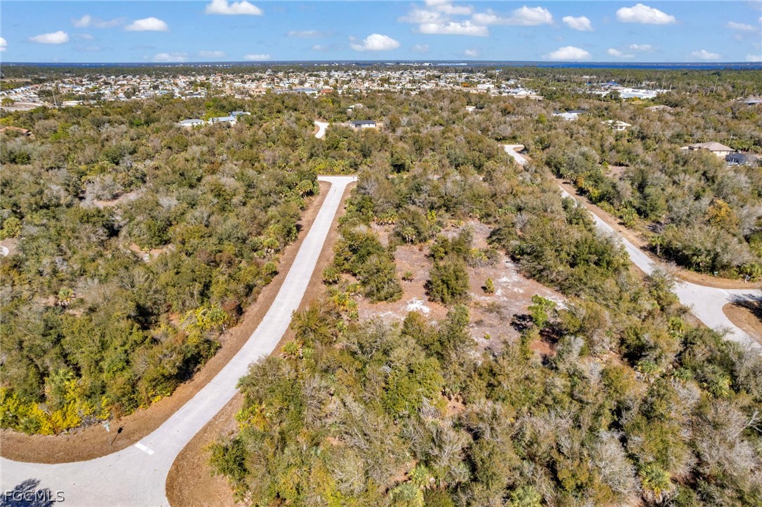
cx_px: 381
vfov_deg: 57.2
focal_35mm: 22
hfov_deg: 78.6
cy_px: 254
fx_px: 465
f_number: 2.8
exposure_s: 1/2000
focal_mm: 8.38
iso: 130
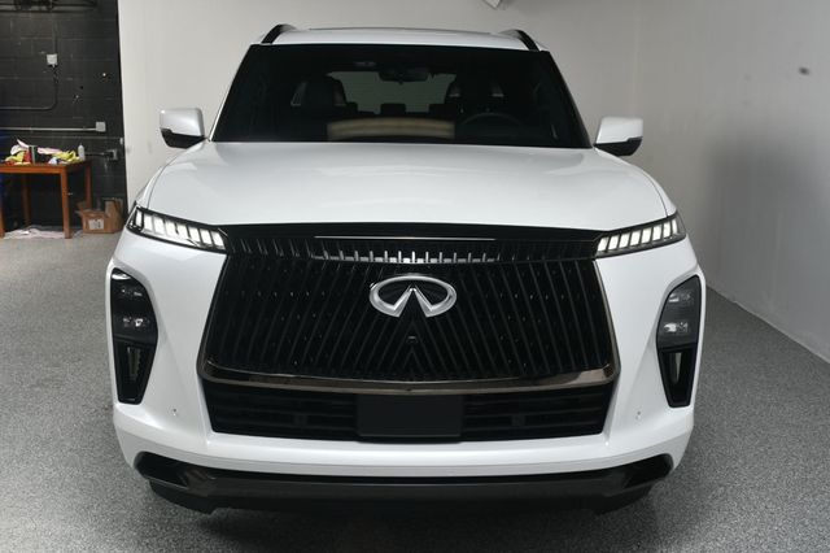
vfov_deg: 34.2
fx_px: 899
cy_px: 276
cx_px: 415
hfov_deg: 49.6
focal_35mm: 39
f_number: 13
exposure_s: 1/160
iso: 100
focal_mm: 26
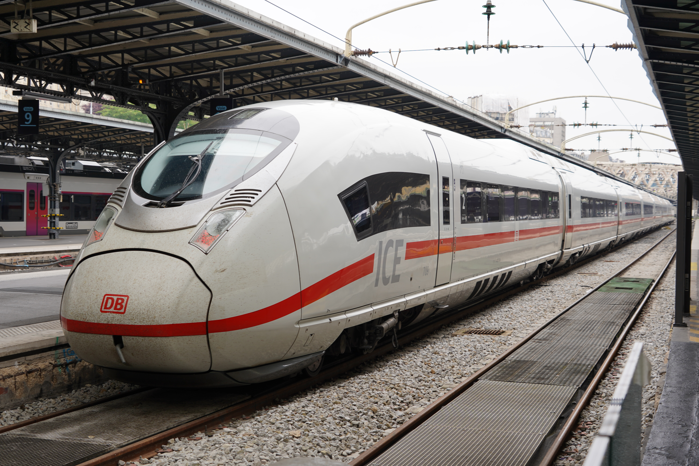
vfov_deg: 25.5
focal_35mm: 53
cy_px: 233
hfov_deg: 37.5
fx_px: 1029
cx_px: 350
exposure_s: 1/100
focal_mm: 53
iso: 100
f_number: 5.6
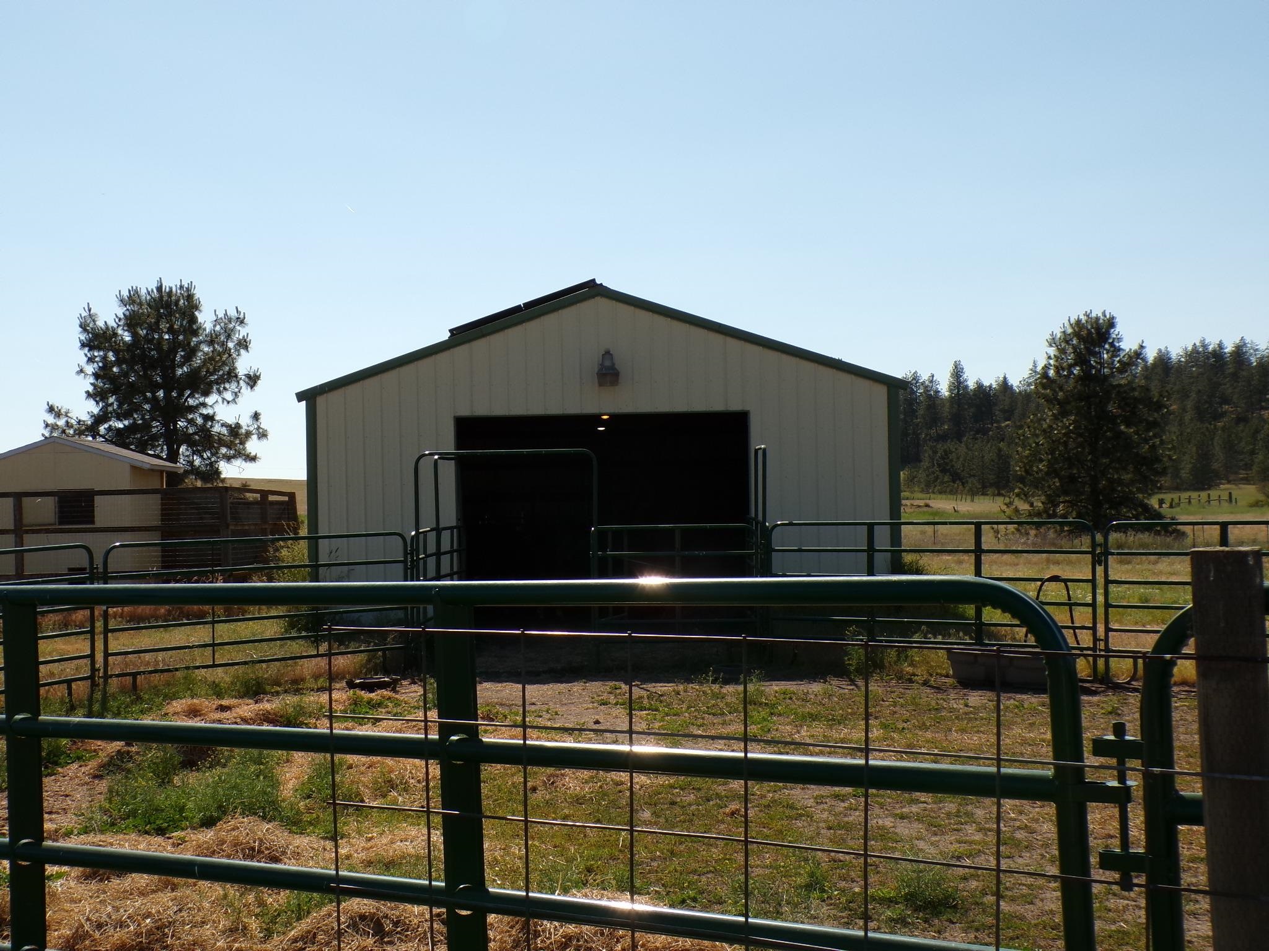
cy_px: 476
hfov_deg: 38.9
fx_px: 1796
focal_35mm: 49
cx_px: 634
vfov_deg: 29.7
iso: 100
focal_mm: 8.7
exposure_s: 1/550
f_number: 5.3
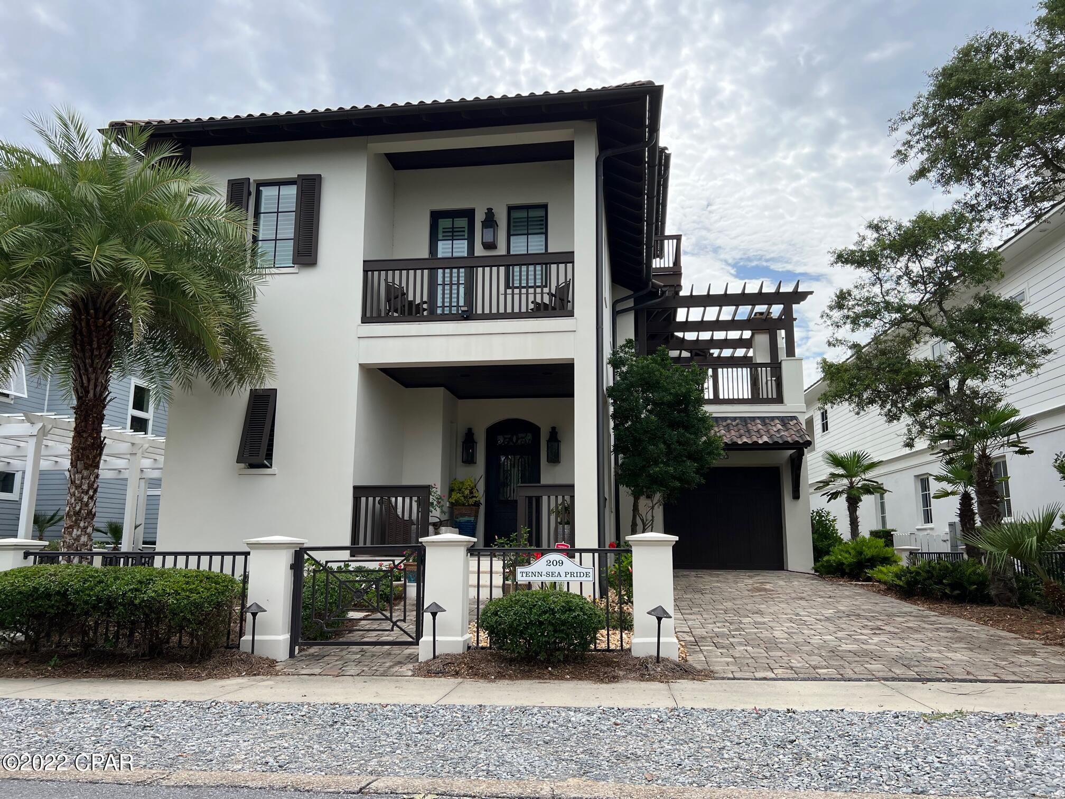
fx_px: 800
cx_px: 532
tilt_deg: +10.6
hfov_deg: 67.3
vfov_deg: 53.1
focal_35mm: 26
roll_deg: +0.4
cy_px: 400
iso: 50
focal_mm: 5.7
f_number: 1.5
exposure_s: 1/3356
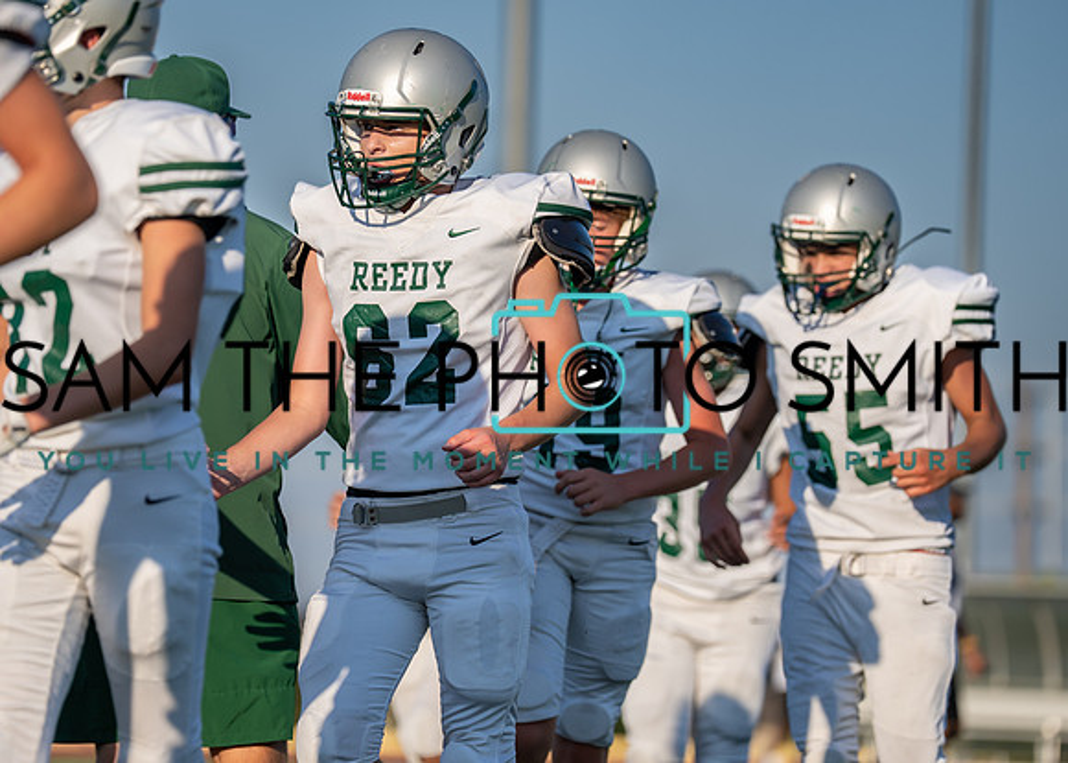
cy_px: 336
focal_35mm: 202
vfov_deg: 7.1
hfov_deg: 10.0
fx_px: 6117
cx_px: 502
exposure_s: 1/3200
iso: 100
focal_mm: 155
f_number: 2.8
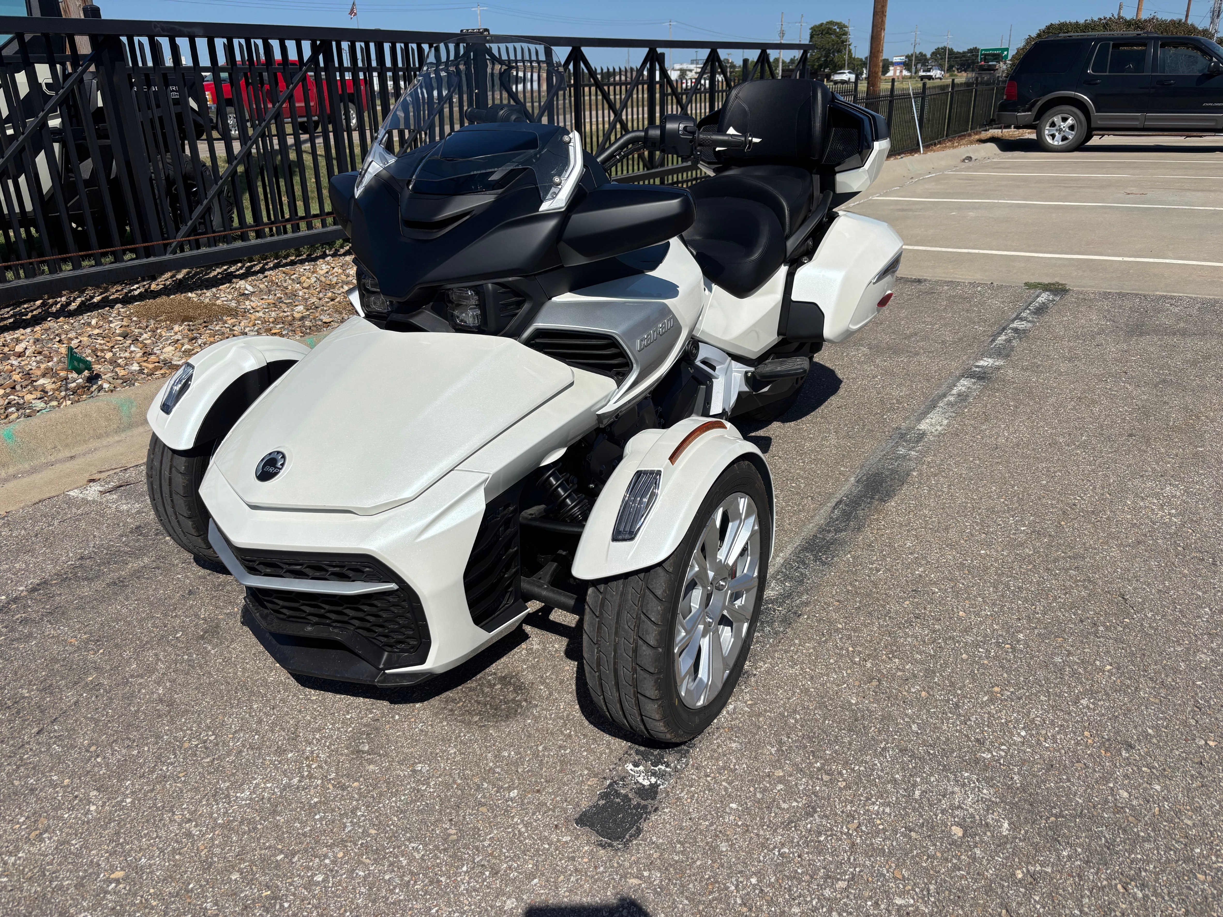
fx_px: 919
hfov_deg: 67.3
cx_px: 612
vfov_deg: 53.1
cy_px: 458
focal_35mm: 26
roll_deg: +2.3
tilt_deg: -21.7
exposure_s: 1/7194
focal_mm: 5.96
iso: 50
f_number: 1.6
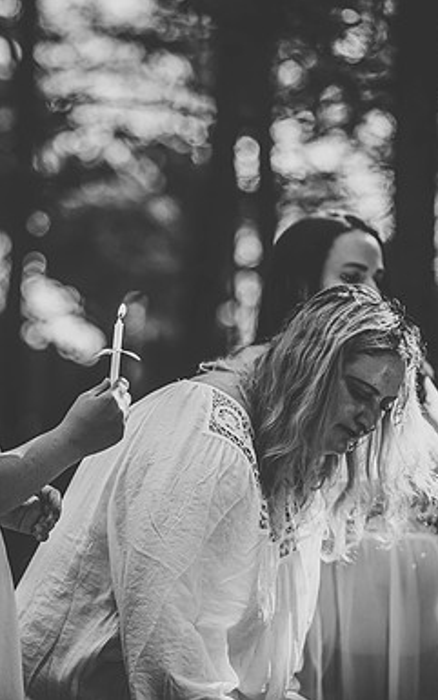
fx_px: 3663
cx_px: 120
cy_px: 350
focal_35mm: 192
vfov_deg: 10.9
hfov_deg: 6.8
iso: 640
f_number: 2.8
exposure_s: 1/1000
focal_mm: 125
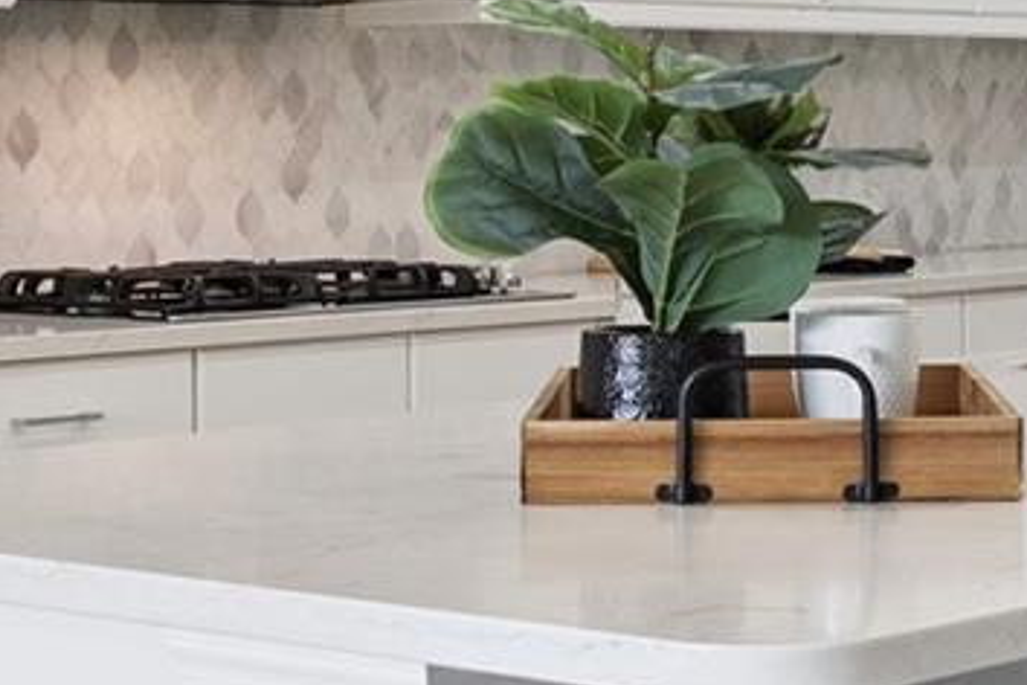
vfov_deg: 12.1
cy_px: 107
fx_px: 3223
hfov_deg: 17.8
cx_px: 925
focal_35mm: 113
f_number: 10
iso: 800
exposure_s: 1/40
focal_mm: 25
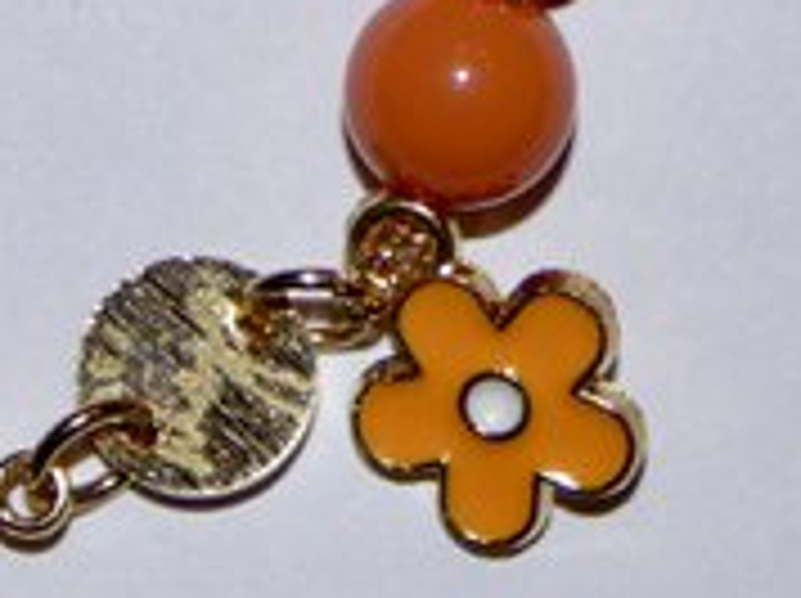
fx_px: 9359
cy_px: -423
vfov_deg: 3.6
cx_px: -342
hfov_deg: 4.9
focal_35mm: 405
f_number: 4.7
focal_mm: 16
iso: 80
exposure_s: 1/60
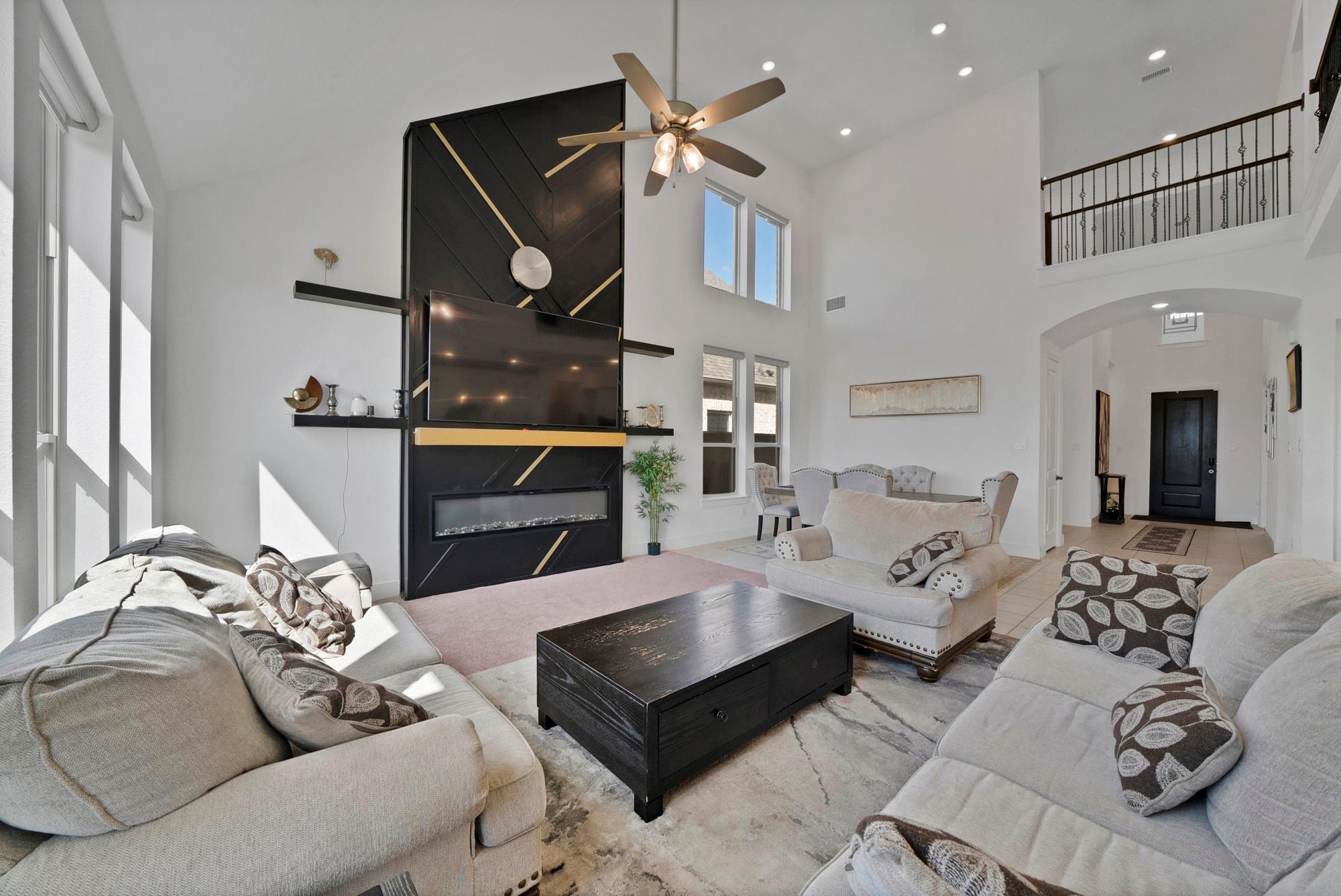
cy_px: 448
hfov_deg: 112.6
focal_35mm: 12
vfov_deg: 90.1
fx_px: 447
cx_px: 670
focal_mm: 12
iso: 640
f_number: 9
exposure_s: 1/10
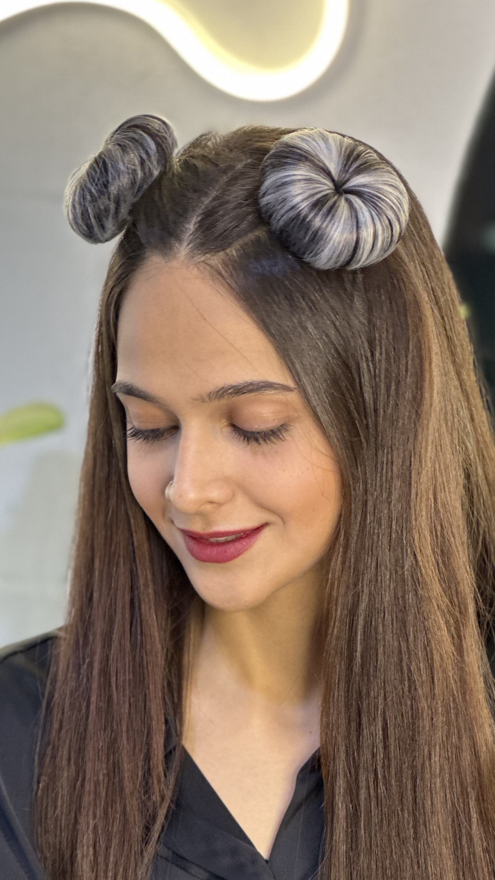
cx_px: 287
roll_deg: -0.6
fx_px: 3126
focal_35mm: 134
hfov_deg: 9.1
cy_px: 603
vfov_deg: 16.0
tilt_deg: -9.3
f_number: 2.8
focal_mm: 9
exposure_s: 1/33
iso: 160
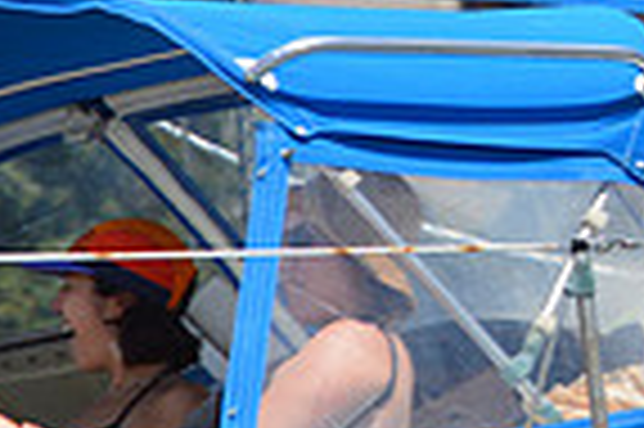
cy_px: -374
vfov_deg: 1.1
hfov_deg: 1.7
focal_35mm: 1219
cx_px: 1184
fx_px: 21781
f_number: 11
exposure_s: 1/500
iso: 280
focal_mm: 200
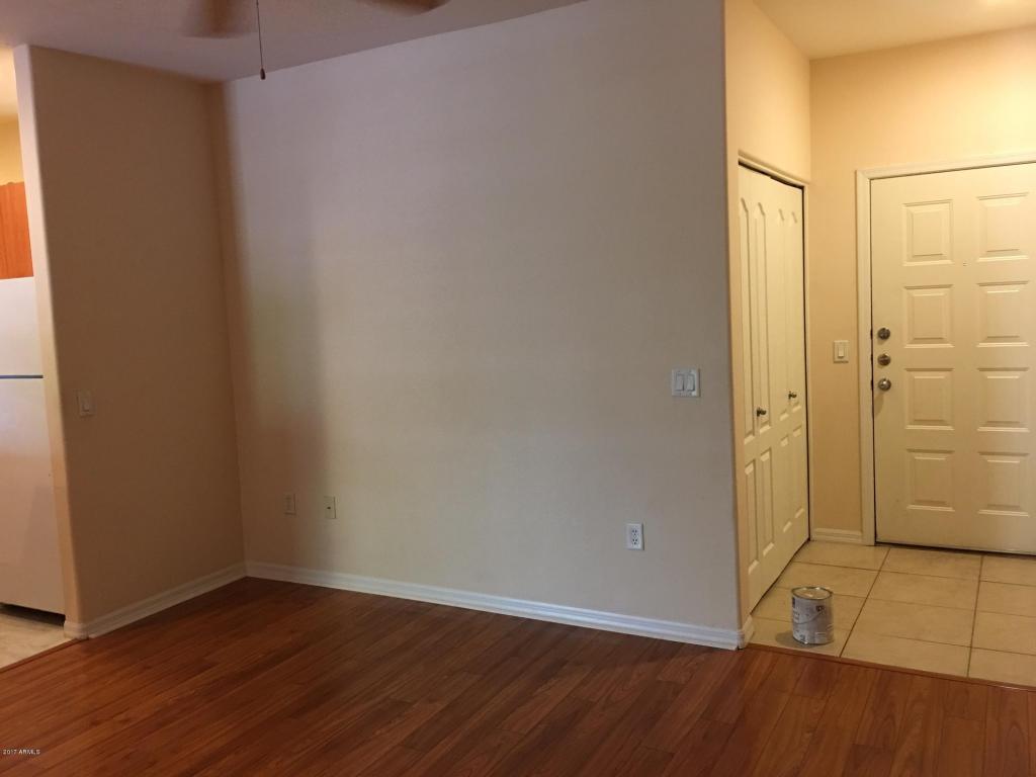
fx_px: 868
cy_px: 388
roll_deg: +3.0
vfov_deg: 48.2
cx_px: 518
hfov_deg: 61.7
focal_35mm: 29
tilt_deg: -4.7
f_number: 2.2
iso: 100
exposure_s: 1/17
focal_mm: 4.15
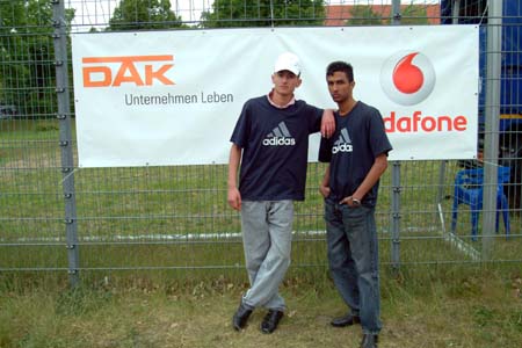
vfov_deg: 36.9
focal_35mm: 36
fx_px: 522
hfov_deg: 53.1
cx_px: 261
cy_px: 174
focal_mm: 24
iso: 400
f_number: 8
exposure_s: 1/250
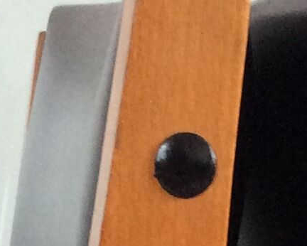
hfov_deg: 10.3
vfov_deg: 7.6
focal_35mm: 187
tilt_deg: -15.2
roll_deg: -0.2
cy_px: 637
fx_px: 1700
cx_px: 178
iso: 100
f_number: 2.4
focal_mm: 3.3
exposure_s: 1/25
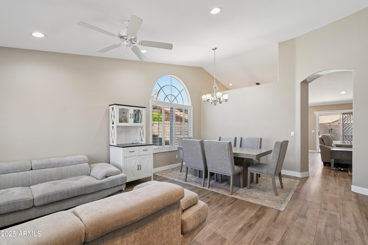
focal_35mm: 15
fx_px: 153
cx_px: 184
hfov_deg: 100.4
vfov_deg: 77.3
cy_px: 122
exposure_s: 1/40
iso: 400
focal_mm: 10
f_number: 8
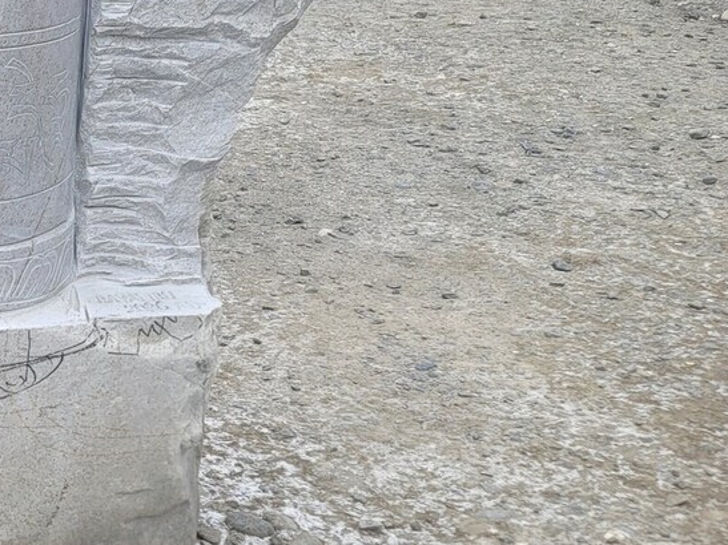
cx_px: -190
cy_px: 62
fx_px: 1346
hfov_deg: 26.3
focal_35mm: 64
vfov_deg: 22.4
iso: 20
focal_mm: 7
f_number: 1.8
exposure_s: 1/574
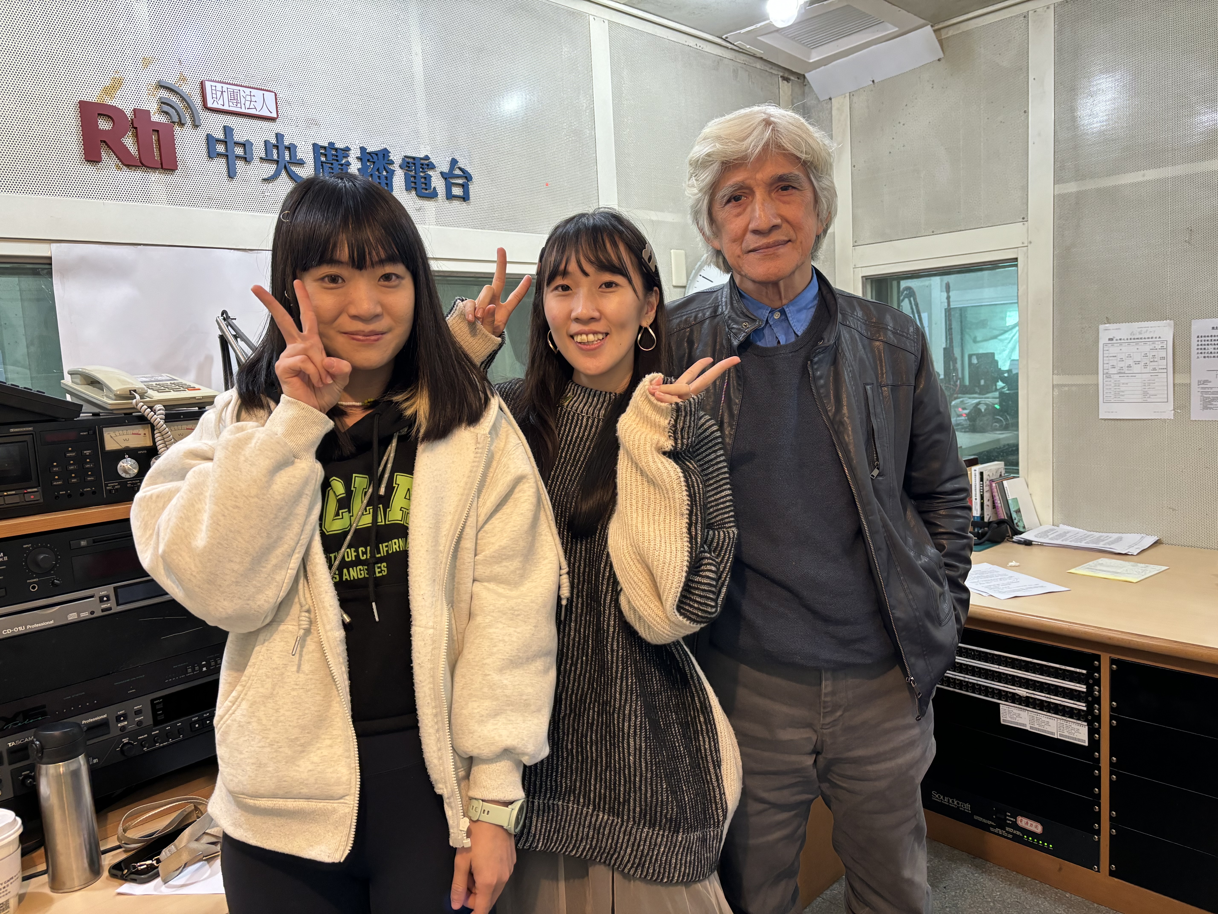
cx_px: 609
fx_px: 915
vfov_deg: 53.1
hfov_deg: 67.3
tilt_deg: -5.7
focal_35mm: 26
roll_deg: +3.4
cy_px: 457
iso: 250
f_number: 1.6
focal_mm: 5.96
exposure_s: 1/60
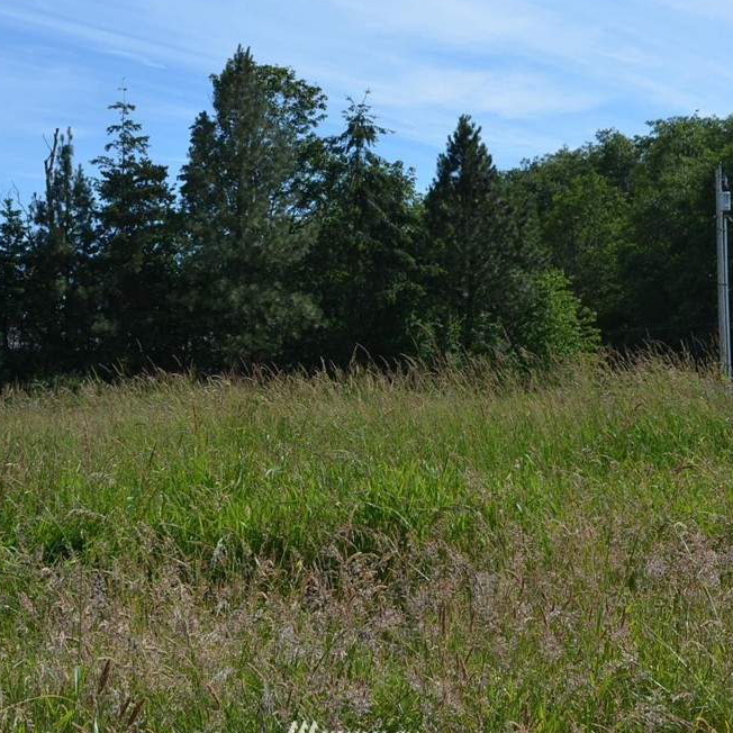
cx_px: 348
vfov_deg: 25.4
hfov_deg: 25.4
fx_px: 1629
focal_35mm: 68
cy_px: 372
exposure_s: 1/250
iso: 100
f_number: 8
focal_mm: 32
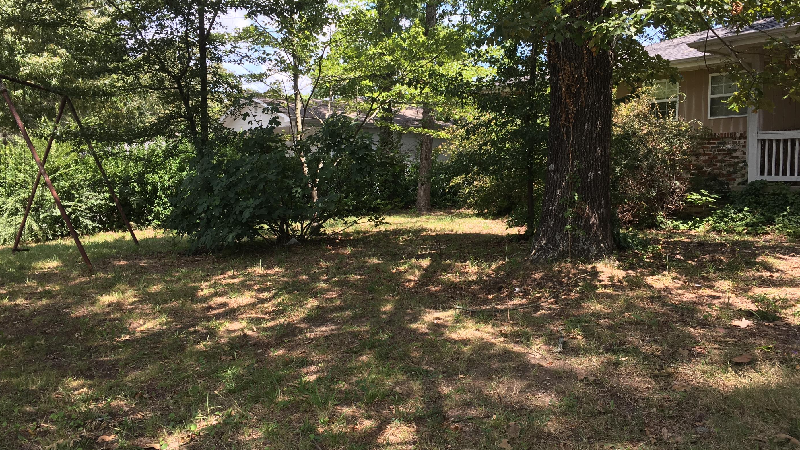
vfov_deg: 34.6
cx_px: 414
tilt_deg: -2.5
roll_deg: -2.2
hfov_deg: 58.0
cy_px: 207
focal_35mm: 34
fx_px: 721
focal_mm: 4.15
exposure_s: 1/293
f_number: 2.2
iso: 25
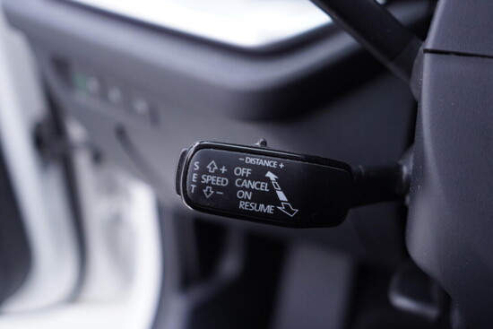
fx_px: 493
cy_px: 164
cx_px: 246
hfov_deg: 53.1
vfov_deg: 36.9
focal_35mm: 36
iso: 250
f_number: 2.8
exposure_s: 1/40
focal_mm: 24
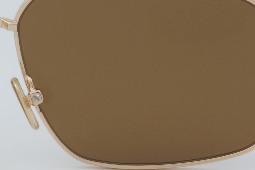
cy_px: 67
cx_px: -26
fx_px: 1610
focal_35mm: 227
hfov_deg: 9.0
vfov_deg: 6.0
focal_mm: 55
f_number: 32
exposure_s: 1/3
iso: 100
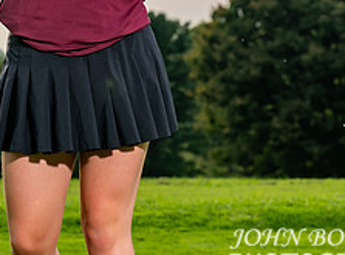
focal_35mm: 307
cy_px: -74
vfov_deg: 4.8
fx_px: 3045
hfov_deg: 6.5
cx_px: 3
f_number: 5.6
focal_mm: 70
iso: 80
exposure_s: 1/320
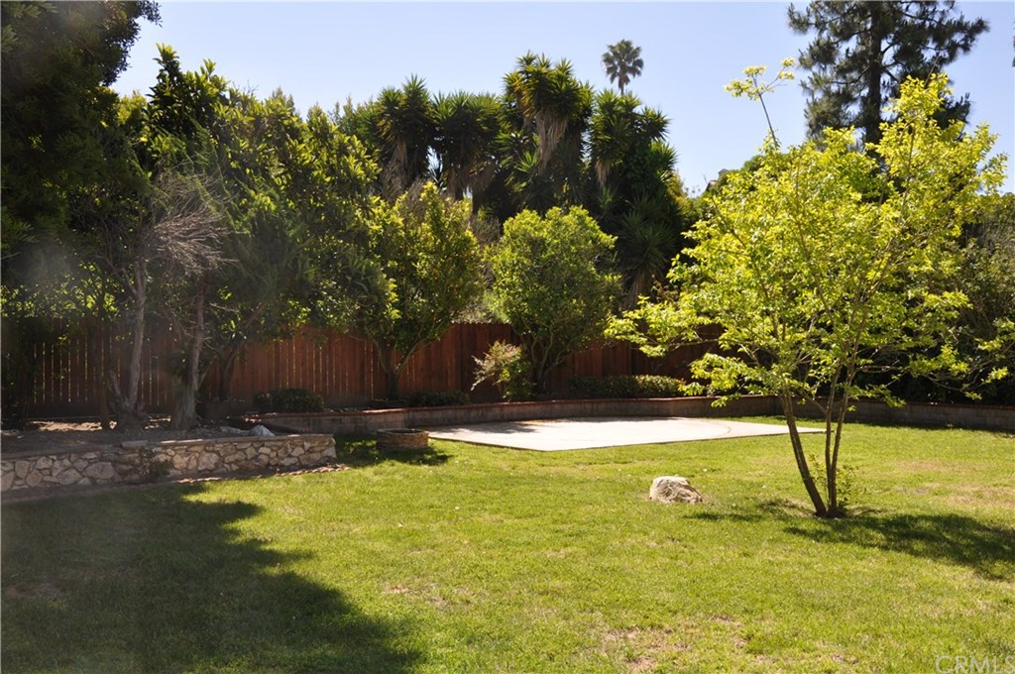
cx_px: 508
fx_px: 1098
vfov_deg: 34.1
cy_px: 337
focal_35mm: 39
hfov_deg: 49.6
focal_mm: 26
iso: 200
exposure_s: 1/200
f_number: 10
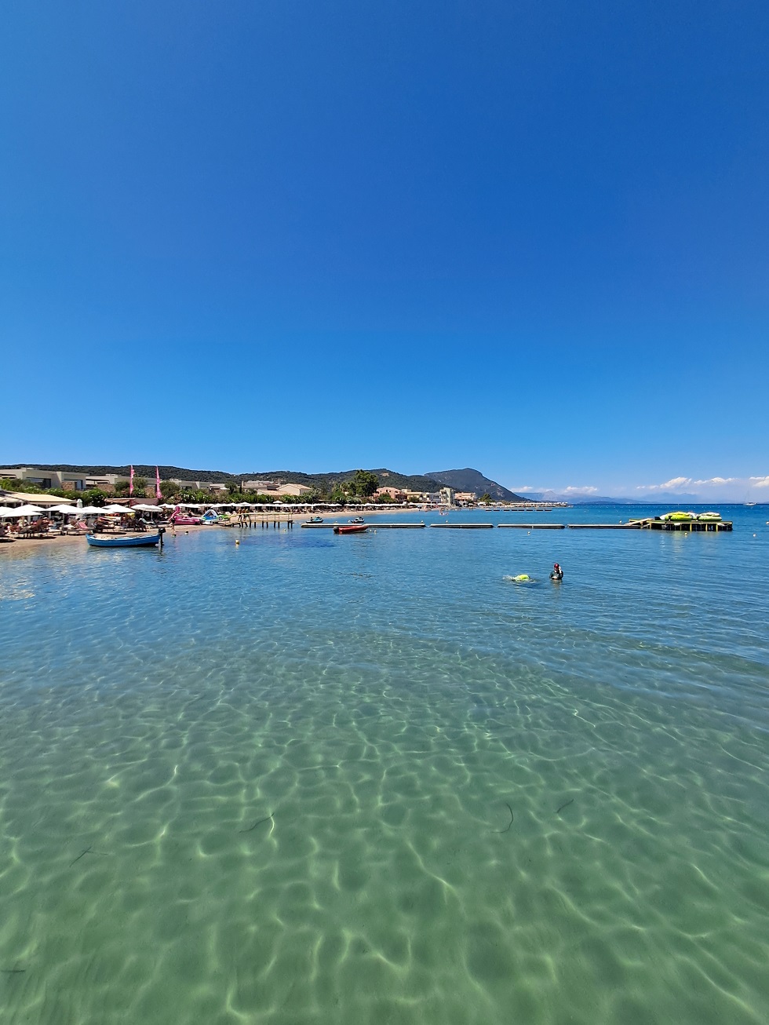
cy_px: 512
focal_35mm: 16
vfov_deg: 94.5
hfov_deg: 78.1
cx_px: 384
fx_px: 474
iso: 40
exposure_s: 1/1082
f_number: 2.2
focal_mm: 1.64
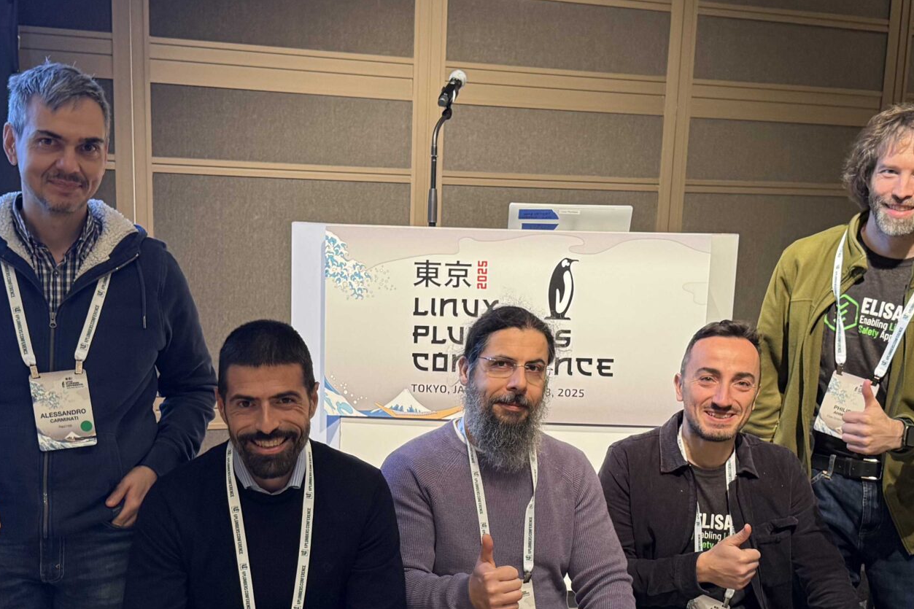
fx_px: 1295
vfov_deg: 26.2
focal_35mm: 51
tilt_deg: -10.0
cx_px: 437
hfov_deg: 38.9
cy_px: 453
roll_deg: -1.3
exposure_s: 1/60
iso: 320
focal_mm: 6.76
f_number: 1.78
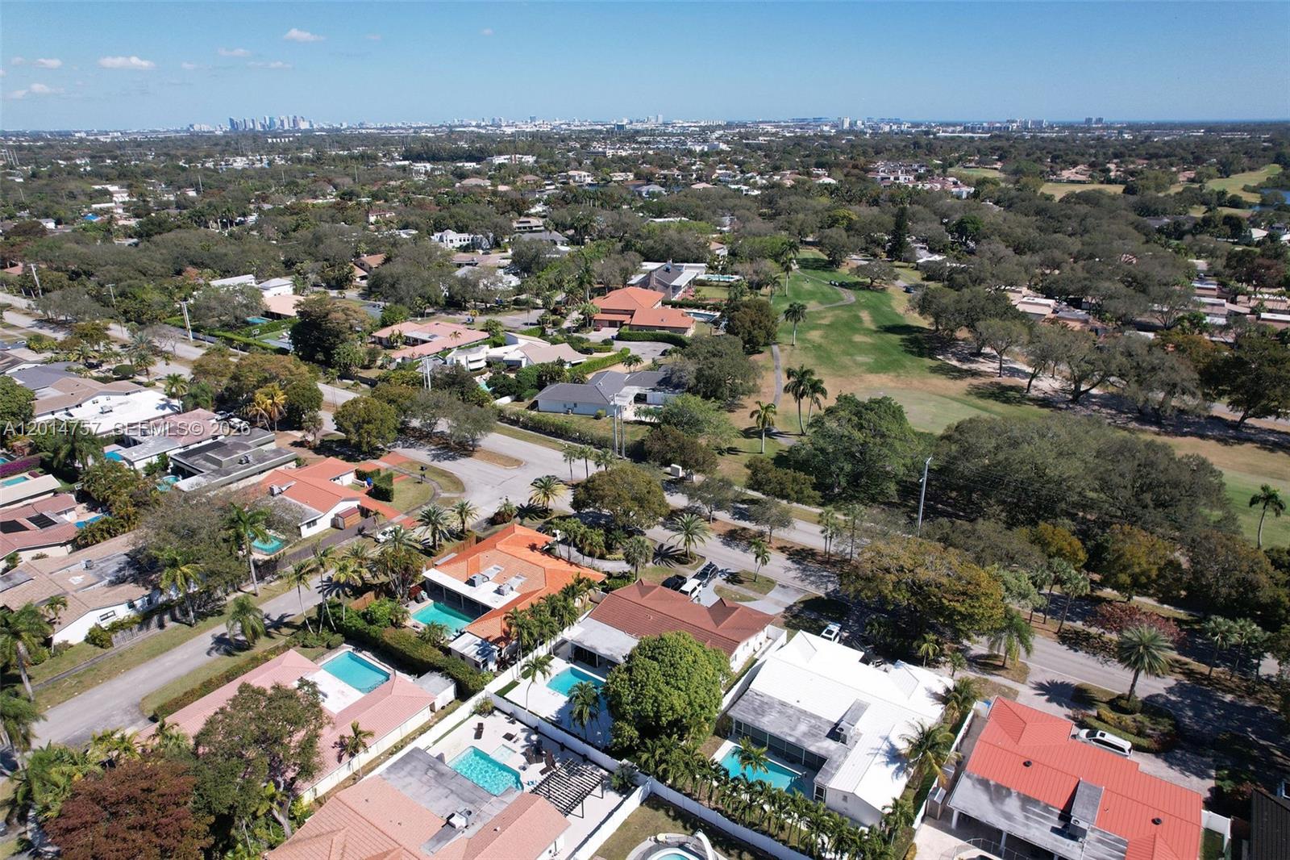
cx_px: 645
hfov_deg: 78.6
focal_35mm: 22
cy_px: 430
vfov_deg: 57.2
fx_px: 788
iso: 150
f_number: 2.8
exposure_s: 1/725
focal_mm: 8.38
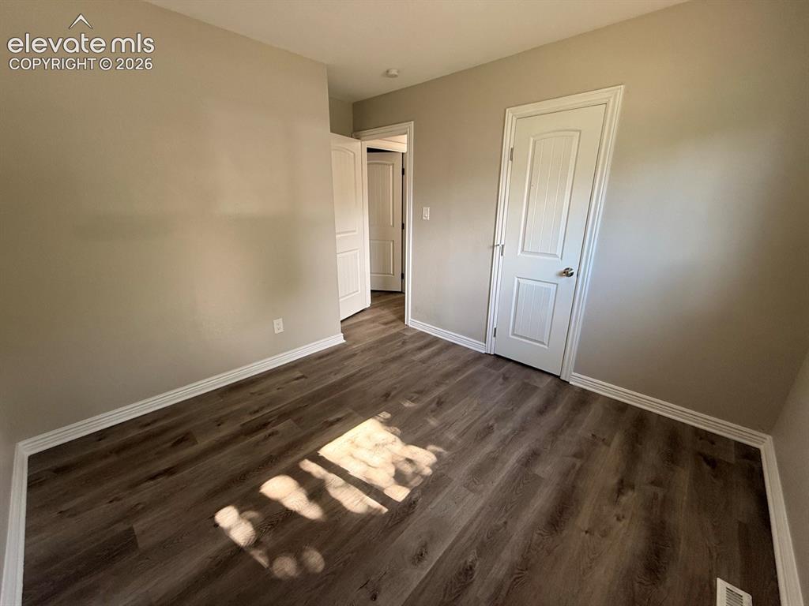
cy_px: 303
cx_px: 404
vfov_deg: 85.7
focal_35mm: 14
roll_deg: -0.6
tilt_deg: -17.5
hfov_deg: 102.1
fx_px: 327
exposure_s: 1/120
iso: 200
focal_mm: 2.22
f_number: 2.2
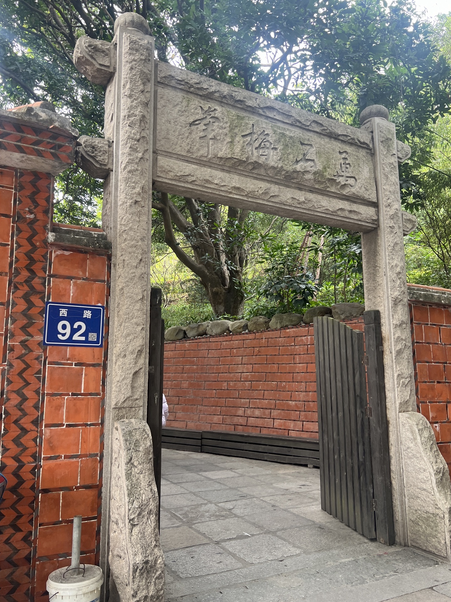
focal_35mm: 27
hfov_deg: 51.3
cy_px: 304
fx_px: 469
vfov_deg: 65.3
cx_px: 221
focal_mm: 5.7
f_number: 1.5
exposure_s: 1/121
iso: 64
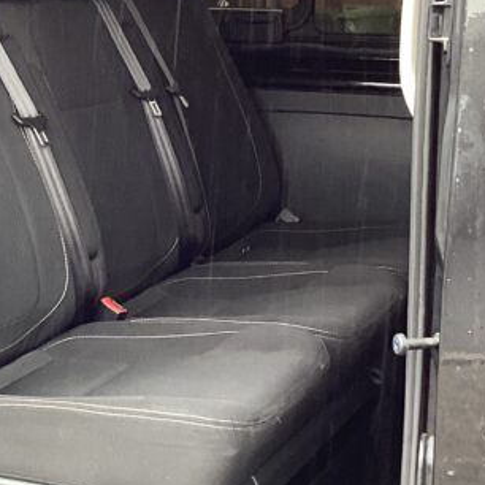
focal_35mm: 95
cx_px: 33
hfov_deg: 18.0
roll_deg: -0.2
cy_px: 242
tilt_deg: -9.7
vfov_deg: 18.3
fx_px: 1506
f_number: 2.4
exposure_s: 1/50
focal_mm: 3.3
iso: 125
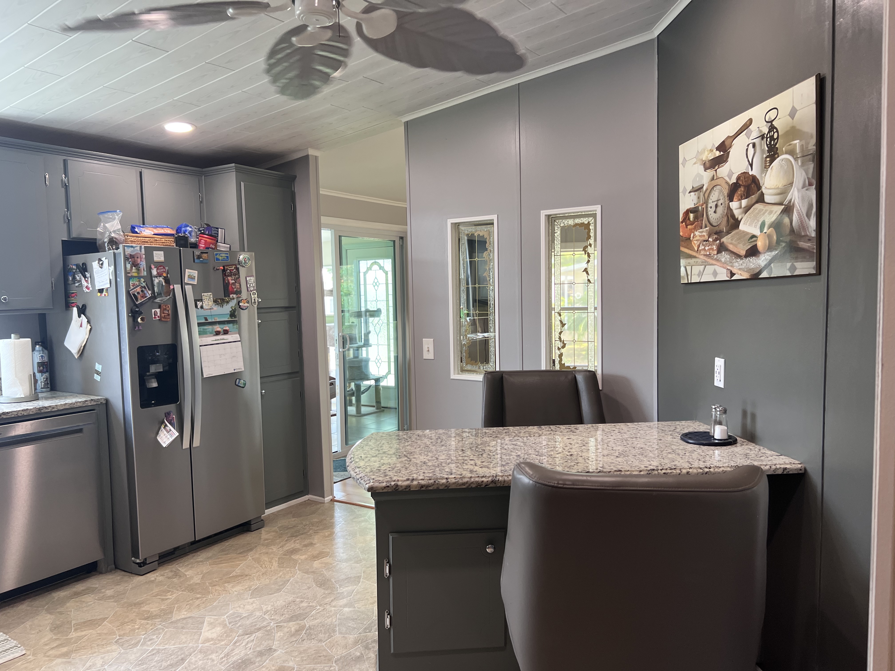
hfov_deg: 67.3
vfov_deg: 53.1
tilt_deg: -3.9
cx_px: 448
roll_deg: +0.4
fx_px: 672
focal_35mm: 26
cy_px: 336
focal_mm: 5.7
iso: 125
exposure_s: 1/120
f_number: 1.5
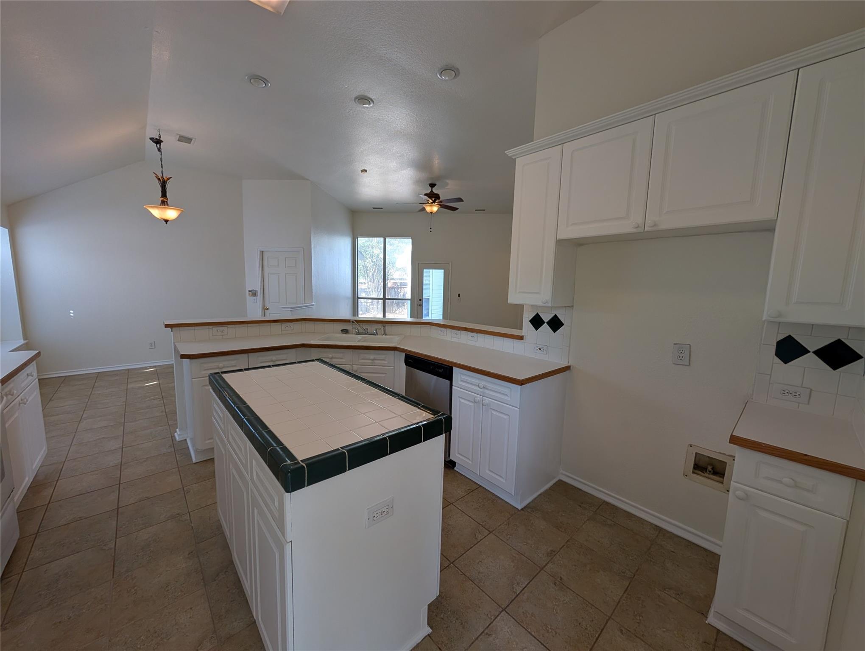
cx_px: 432
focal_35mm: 12
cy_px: 326
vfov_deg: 94.6
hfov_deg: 110.5
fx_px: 300
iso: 56
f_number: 1.7
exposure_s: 1/196
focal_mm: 2.02
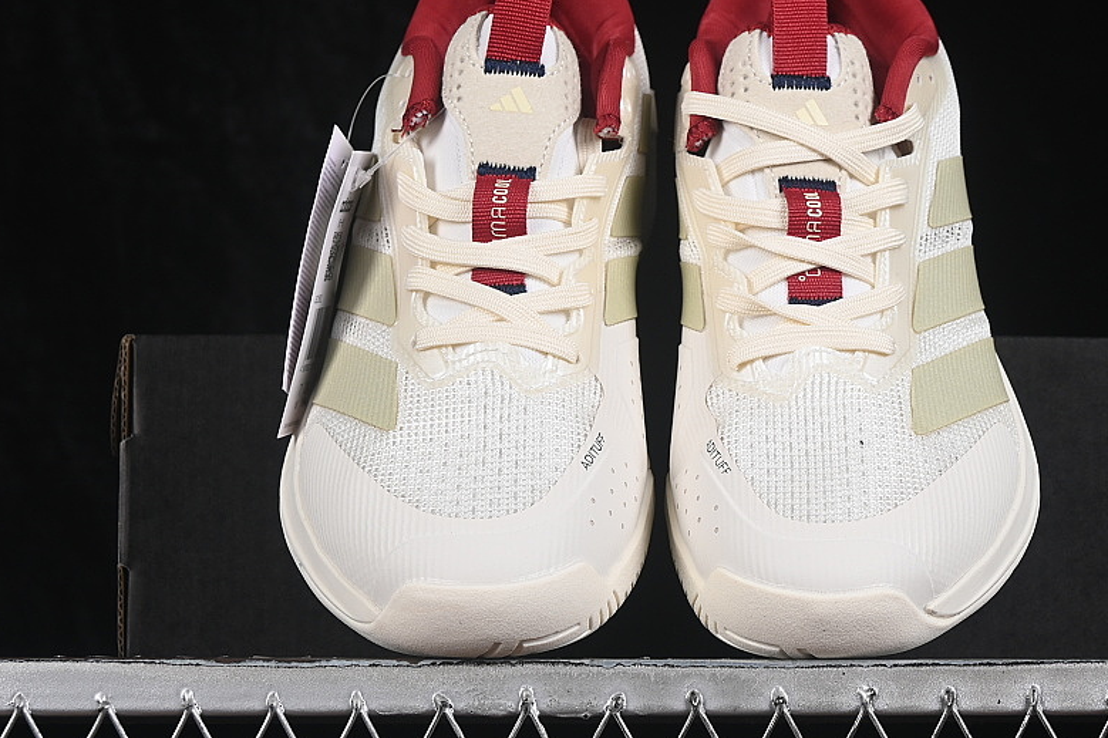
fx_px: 3200
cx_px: 659
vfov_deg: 13.2
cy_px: 338
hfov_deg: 19.6
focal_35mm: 104
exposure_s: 1/80
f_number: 8
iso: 160
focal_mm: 50
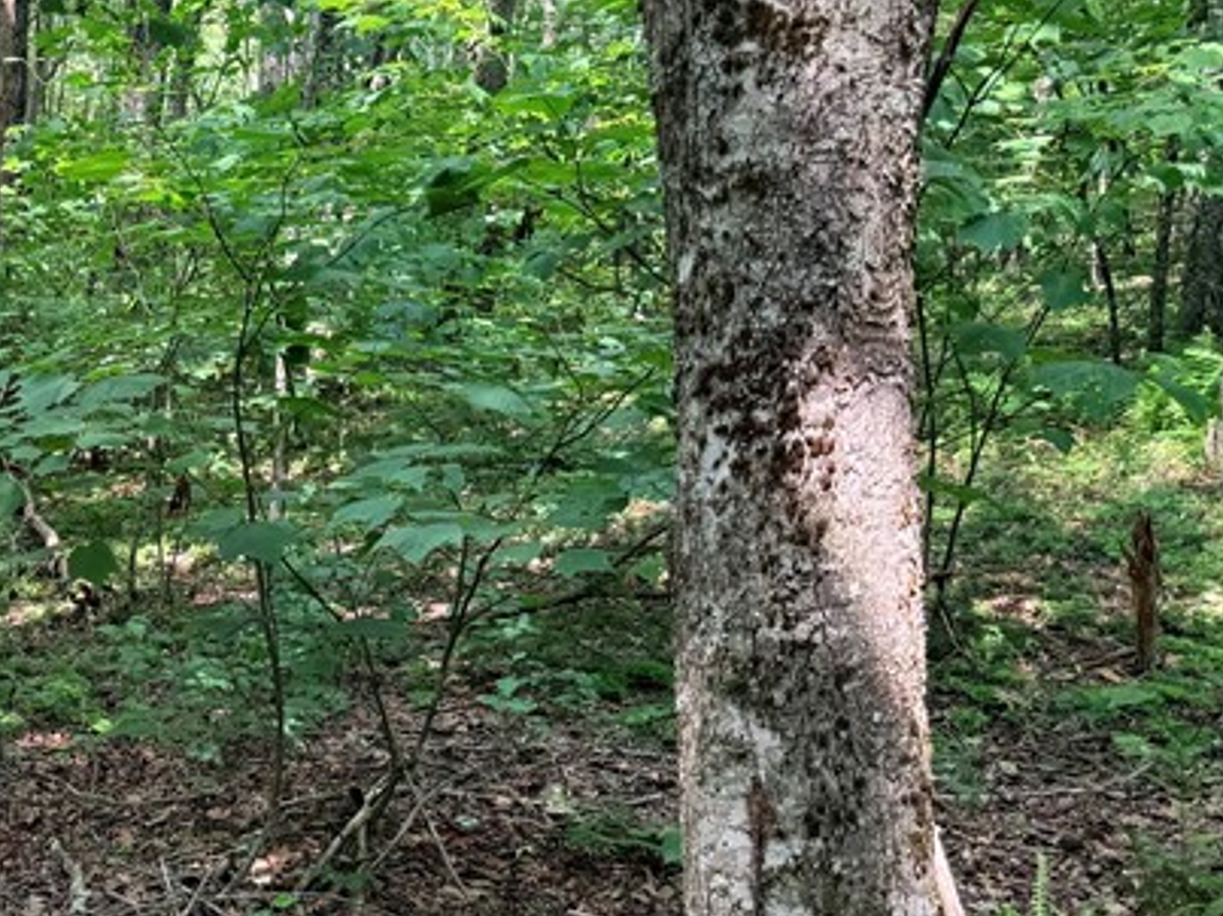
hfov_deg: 28.1
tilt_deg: -16.4
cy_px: 576
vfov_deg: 23.9
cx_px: -209
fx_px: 2155
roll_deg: -1.8
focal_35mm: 61
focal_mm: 6.76
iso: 80
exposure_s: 1/121
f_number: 1.78
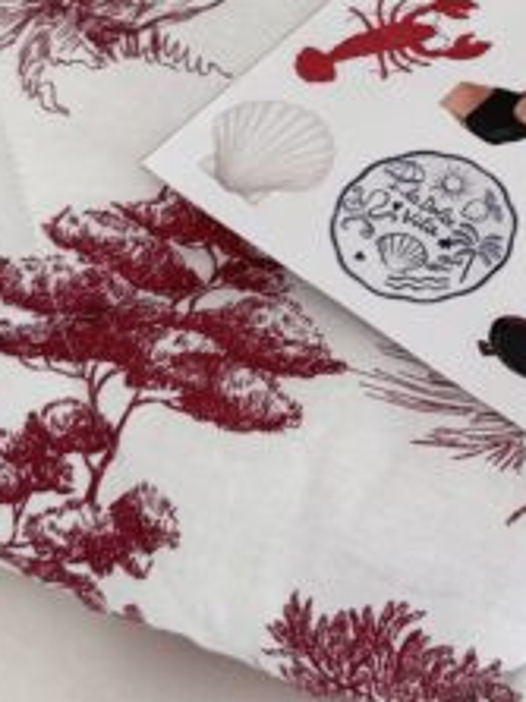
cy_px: 50
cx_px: 624
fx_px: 1744
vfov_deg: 22.2
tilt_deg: -46.6
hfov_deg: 16.5
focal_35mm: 86
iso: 160
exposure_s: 1/121
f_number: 1.78
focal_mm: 6.76
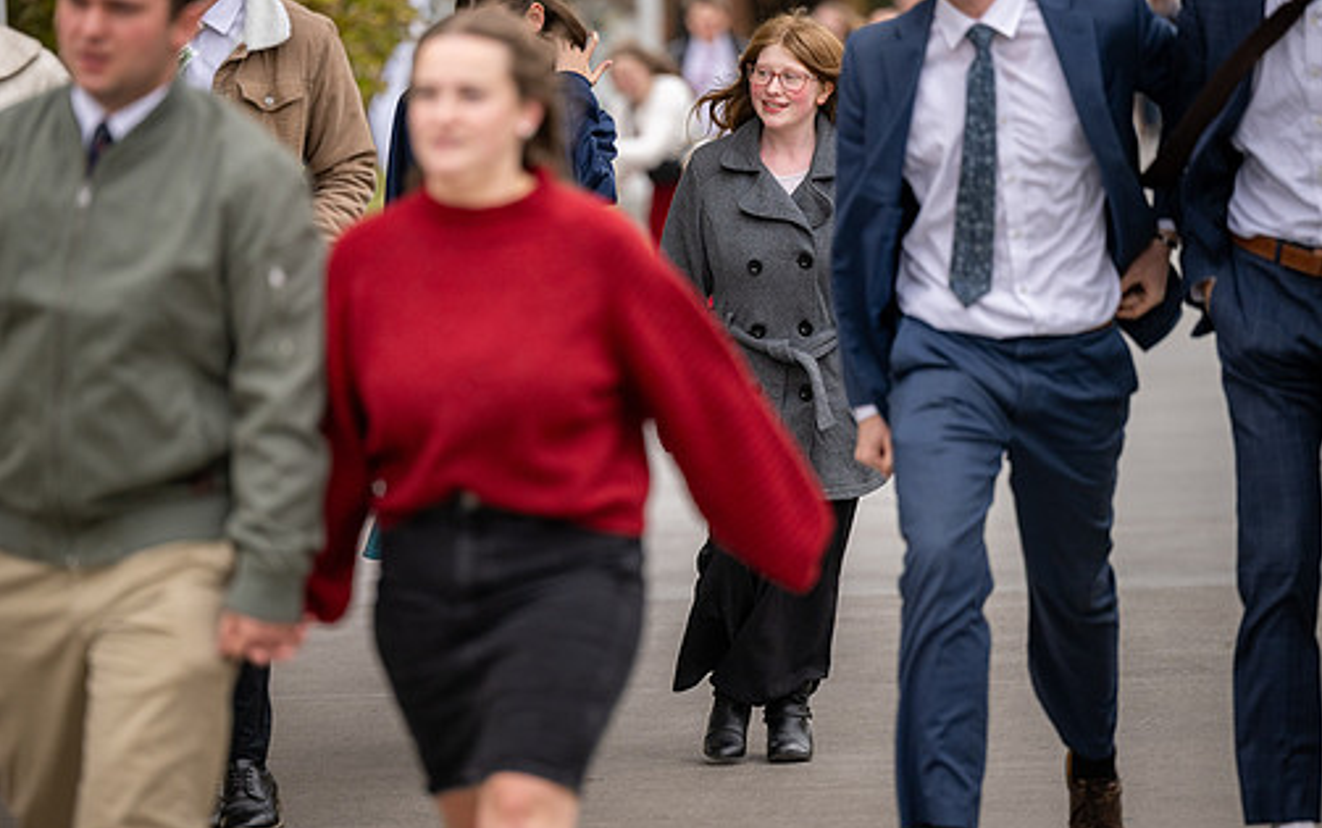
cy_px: 380
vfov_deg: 5.7
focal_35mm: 229
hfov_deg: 9.2
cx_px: 591
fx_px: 8255
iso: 400
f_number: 2.8
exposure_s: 1/1000
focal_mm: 195
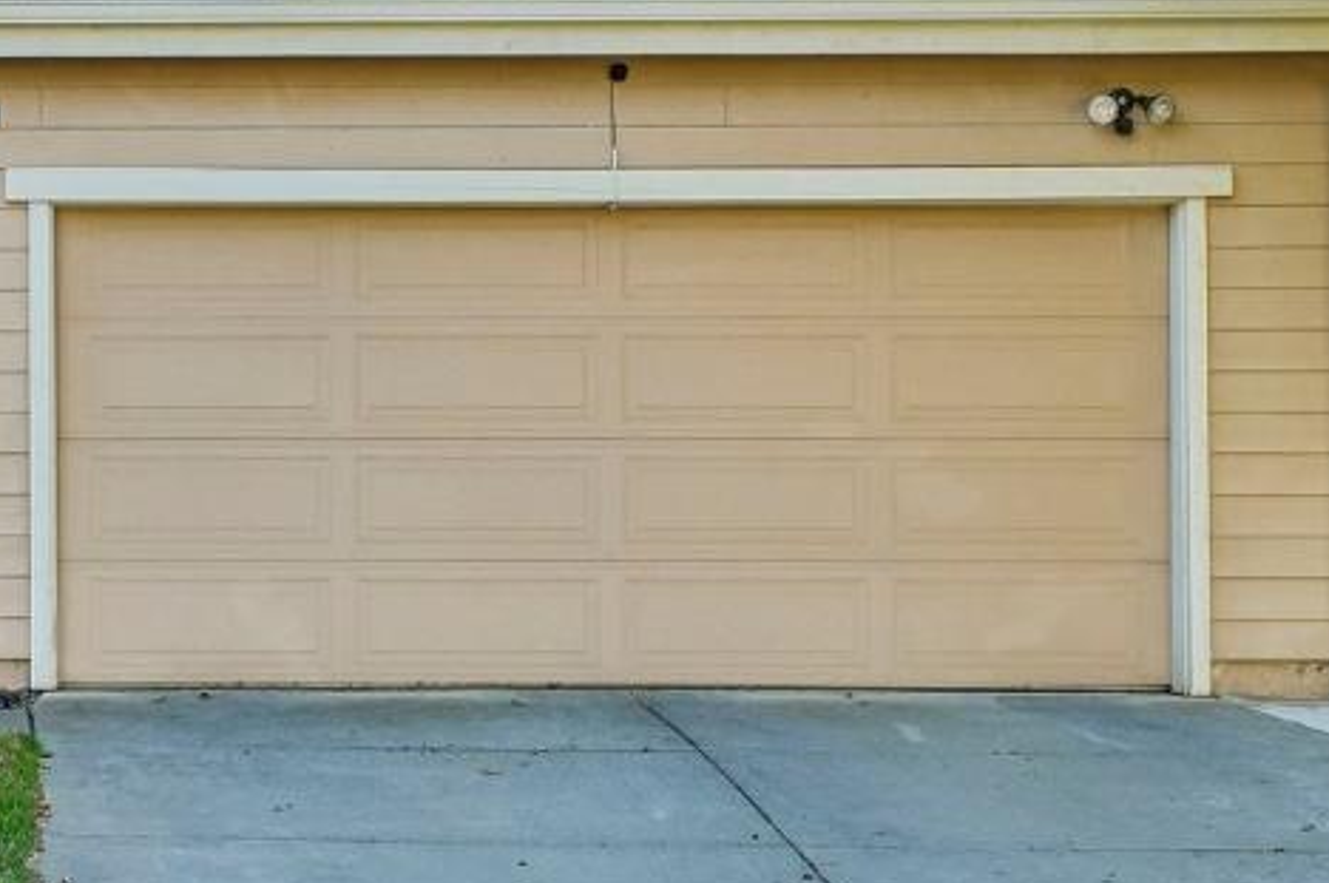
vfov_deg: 17.5
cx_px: 187
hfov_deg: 25.7
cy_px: 183
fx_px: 2840
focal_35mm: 77
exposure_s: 1/9
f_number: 8
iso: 500
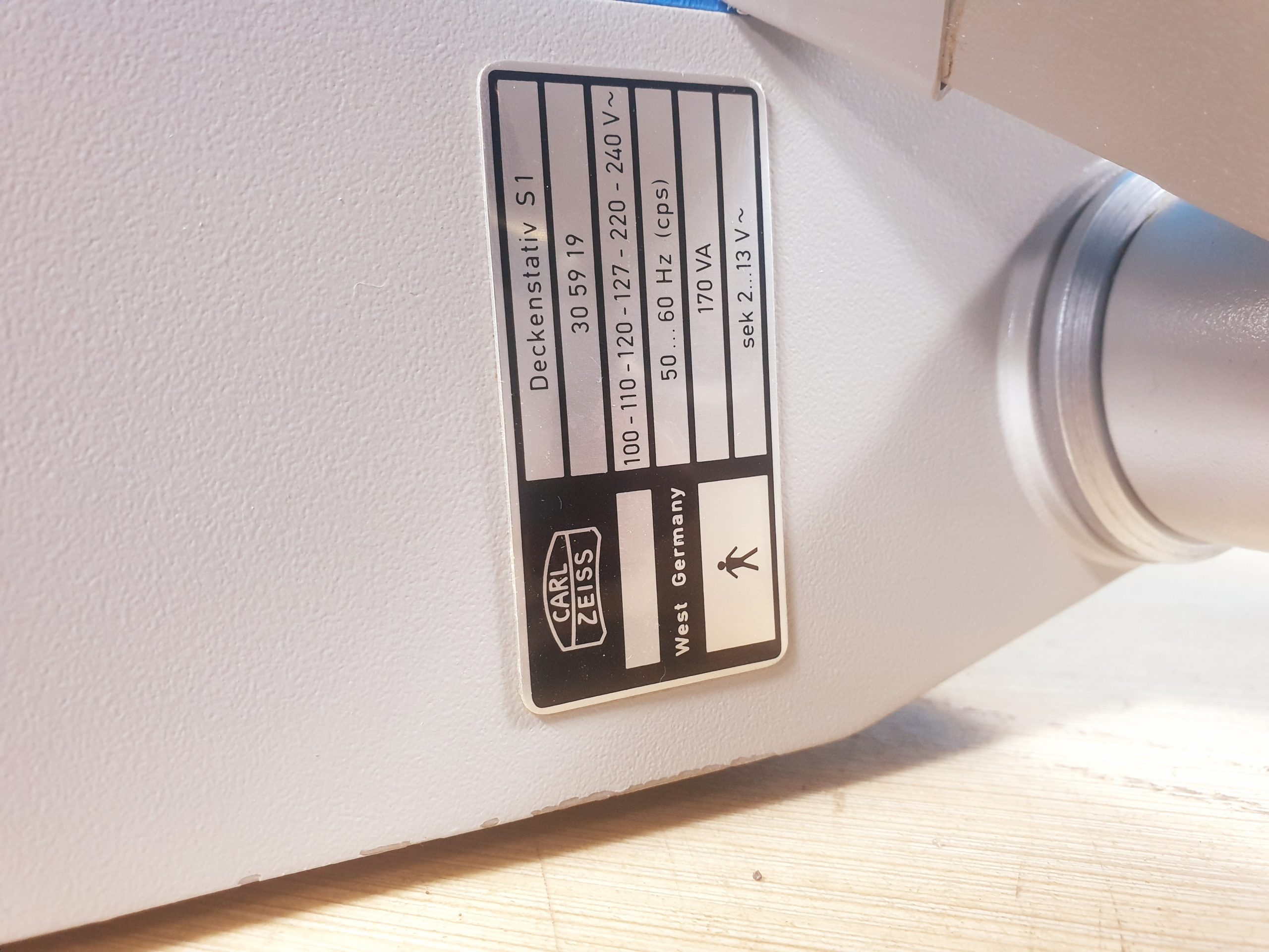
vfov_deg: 53.1
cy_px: 476
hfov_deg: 67.3
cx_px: 634
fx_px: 953
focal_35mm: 26
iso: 320
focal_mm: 4.3
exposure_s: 1/25
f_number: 2.4
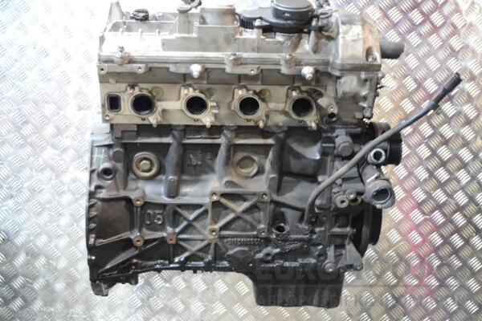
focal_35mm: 51
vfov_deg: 26.5
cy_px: 160
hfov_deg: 38.9
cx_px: 241
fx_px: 683
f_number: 5
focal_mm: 34
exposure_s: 1/15
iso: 3200
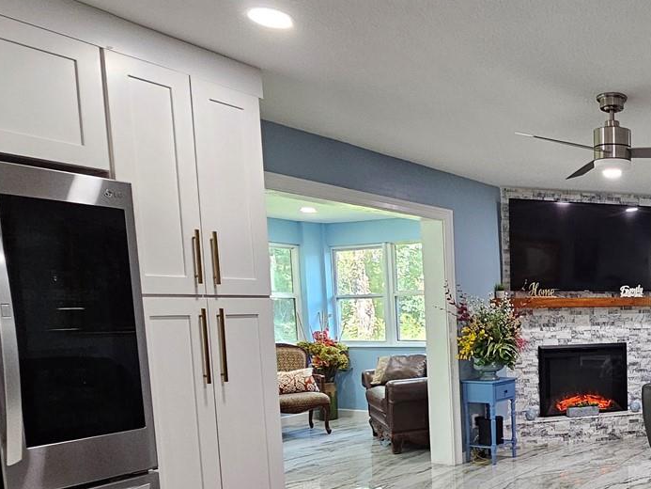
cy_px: 361
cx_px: 635
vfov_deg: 45.3
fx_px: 564
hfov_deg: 50.0
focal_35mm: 30
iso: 320
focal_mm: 2.2
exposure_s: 1/60
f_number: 2.2
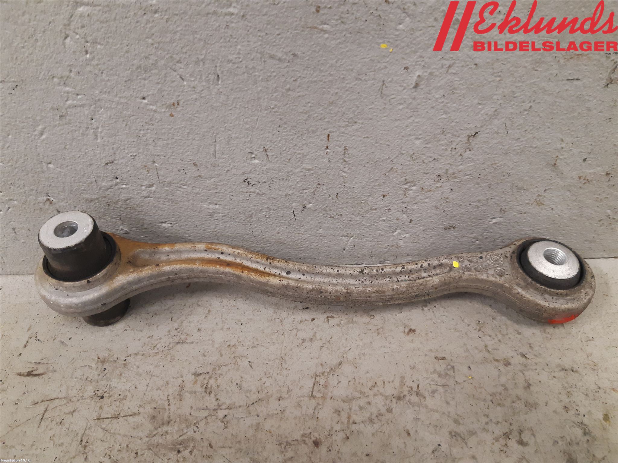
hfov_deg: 67.3
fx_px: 464
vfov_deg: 53.1
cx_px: 309
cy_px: 232
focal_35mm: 26
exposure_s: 1/50
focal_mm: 3.93
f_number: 1.7
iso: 200
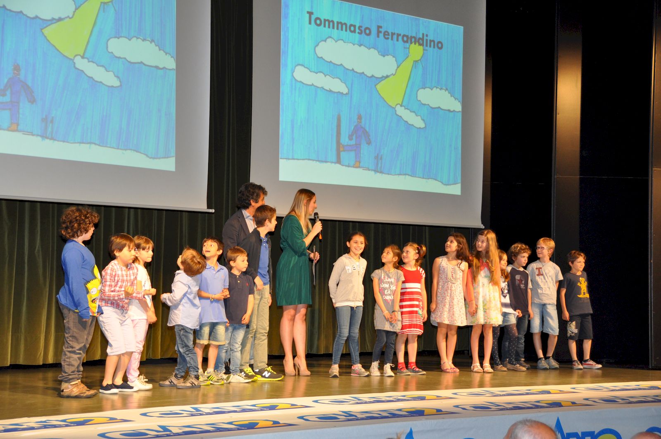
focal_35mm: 72
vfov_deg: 18.9
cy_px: 220
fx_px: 1321
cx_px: 330
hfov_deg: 28.1
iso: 720
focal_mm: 48
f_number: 4.5
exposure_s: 1/60
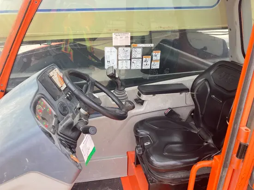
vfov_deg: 49.8
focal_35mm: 28
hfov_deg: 63.4
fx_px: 206
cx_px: 127
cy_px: 95
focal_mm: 3.99
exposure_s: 1/121
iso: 64
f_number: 1.8
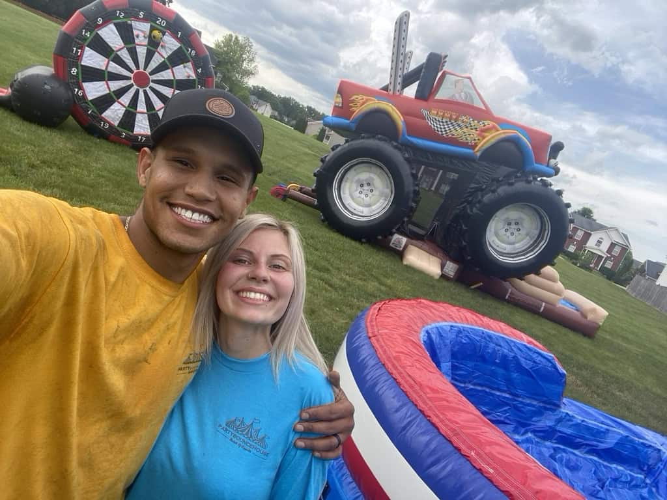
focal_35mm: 23
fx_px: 443
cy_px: 250
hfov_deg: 73.9
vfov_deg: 58.9
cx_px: 334
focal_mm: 2.7
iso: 25
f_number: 2.2
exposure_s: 1/177
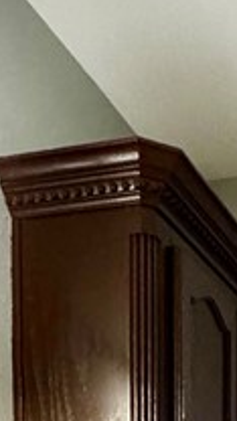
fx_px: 838
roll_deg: -0.4
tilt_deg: -3.9
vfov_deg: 22.1
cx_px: 308
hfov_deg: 15.3
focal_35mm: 75
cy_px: 672
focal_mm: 2.22
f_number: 2.2
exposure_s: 1/60
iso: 640
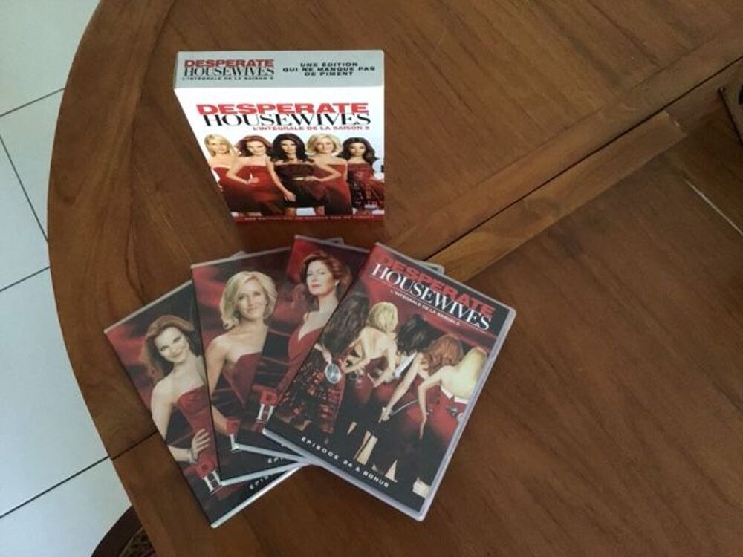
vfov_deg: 45.4
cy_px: 278
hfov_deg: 58.4
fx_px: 665
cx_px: 372
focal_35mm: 31
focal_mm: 3.3
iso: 400
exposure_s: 1/17
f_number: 2.4
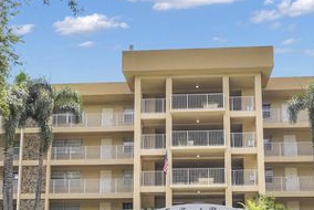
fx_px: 471
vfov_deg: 25.1
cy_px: 99
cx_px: 150
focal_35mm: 54
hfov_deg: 36.8
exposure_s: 1/2500
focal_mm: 24
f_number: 8
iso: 1600
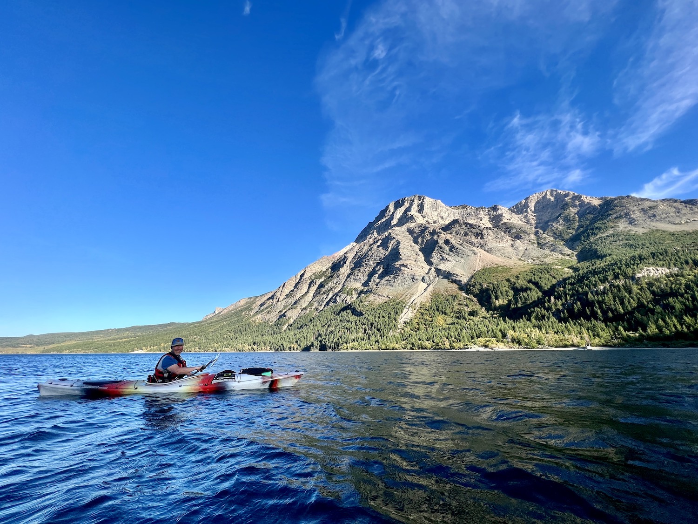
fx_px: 262
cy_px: 262
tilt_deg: +16.5
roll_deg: +2.8
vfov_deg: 89.9
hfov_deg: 106.2
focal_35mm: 13
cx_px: 349
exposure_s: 1/815
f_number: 1.8
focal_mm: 1.57
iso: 32
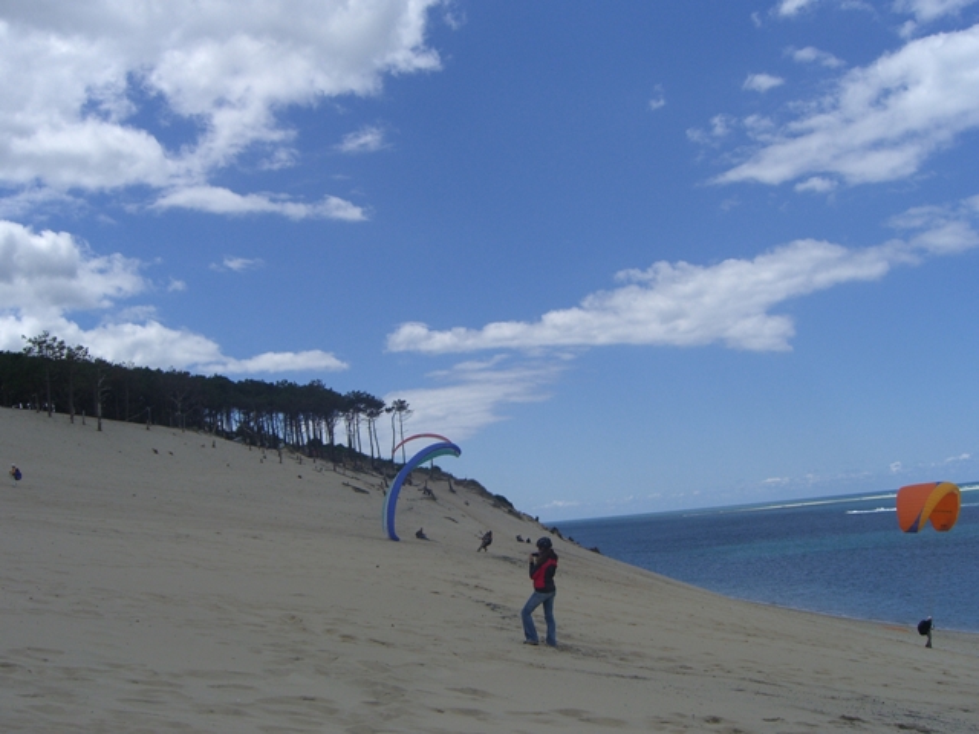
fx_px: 1075
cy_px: 367
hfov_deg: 49.0
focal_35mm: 38
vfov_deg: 37.7
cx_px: 490
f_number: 8
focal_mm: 7.9
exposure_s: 1/320
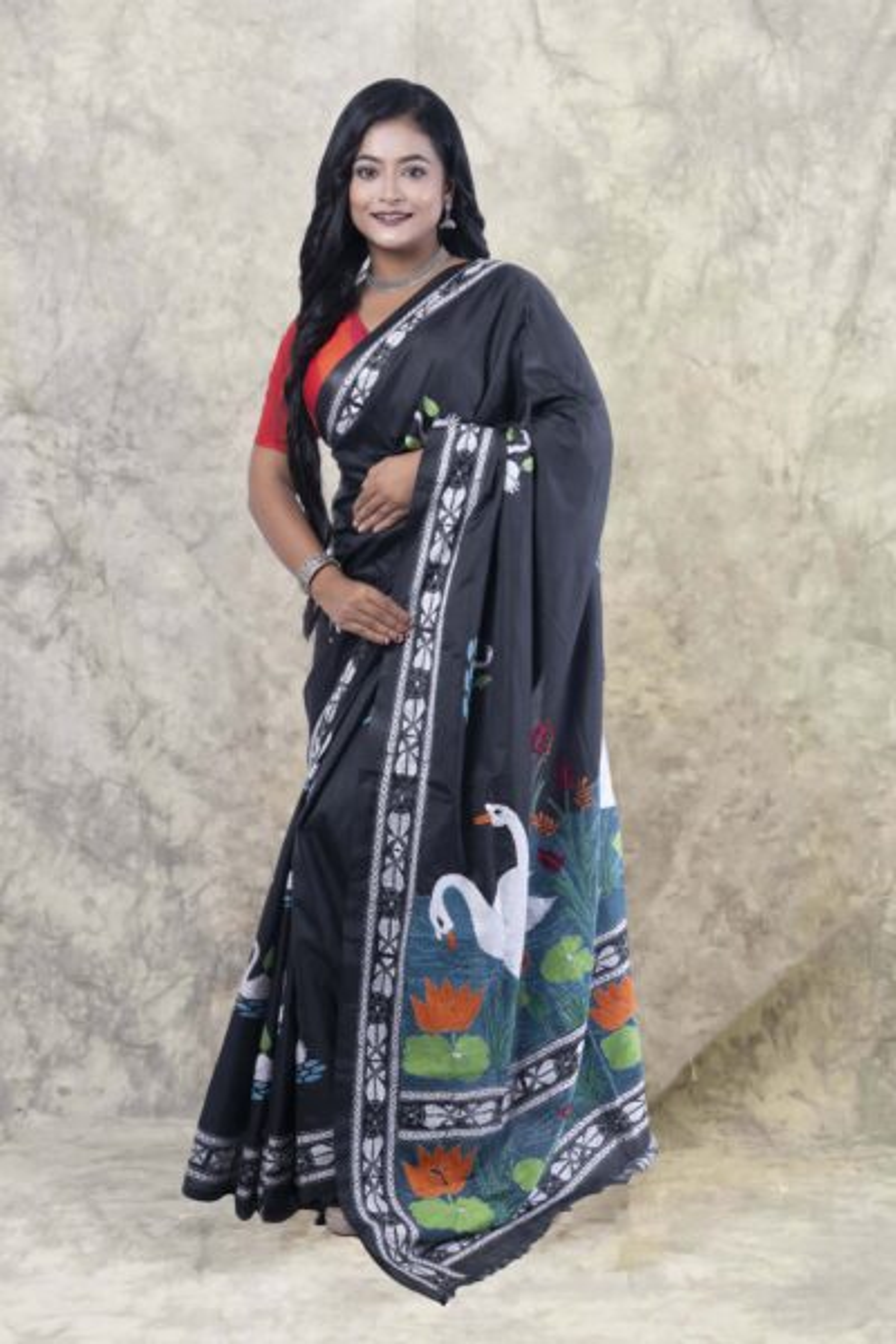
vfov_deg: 39.6
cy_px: 672
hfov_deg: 27.0
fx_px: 1867
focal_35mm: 50
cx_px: 448
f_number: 9
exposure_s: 1/200
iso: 100
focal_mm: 50
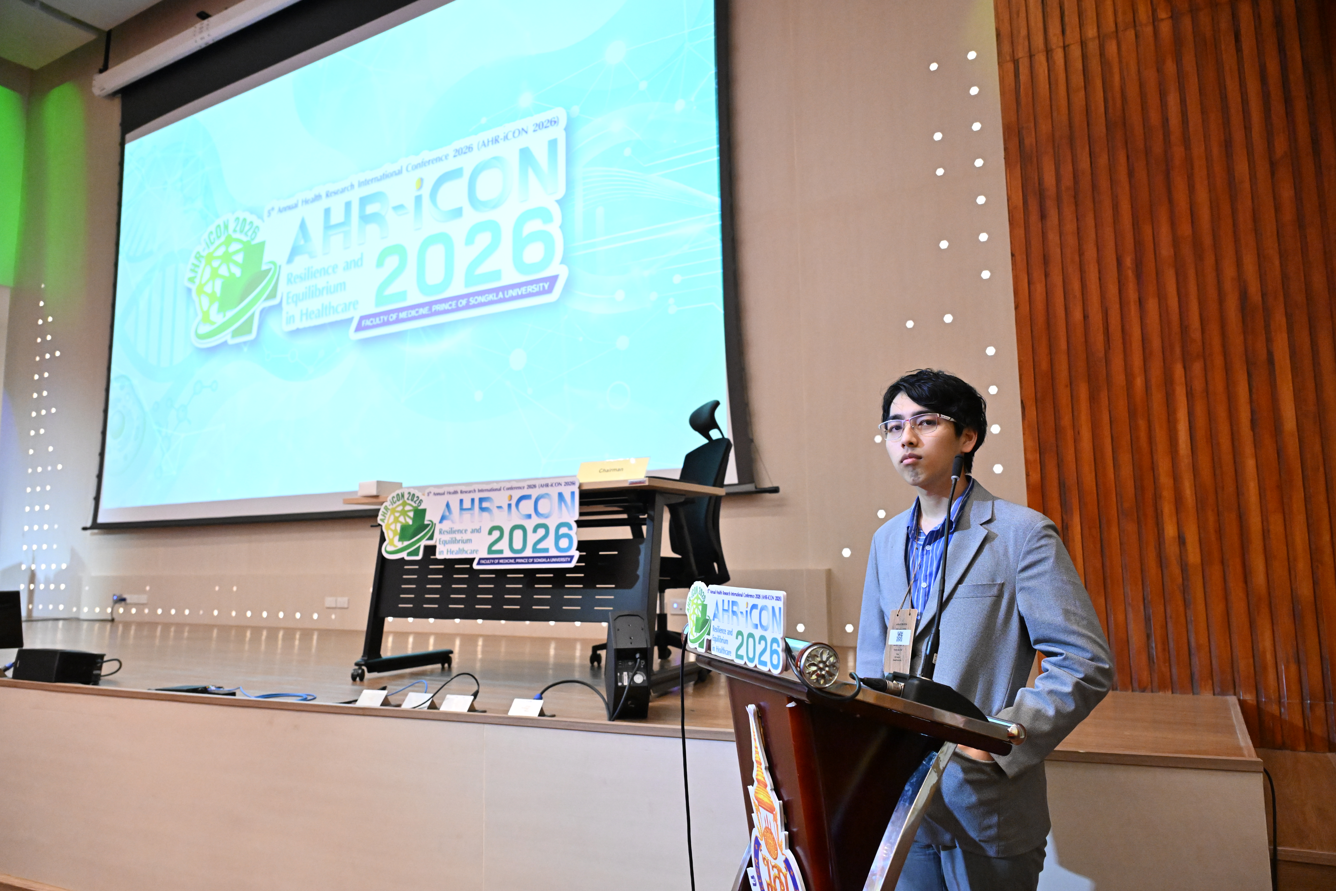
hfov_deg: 73.7
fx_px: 891
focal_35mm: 24
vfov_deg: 53.1
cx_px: 668
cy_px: 446
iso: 6400
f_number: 4
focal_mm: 24
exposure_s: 1/160
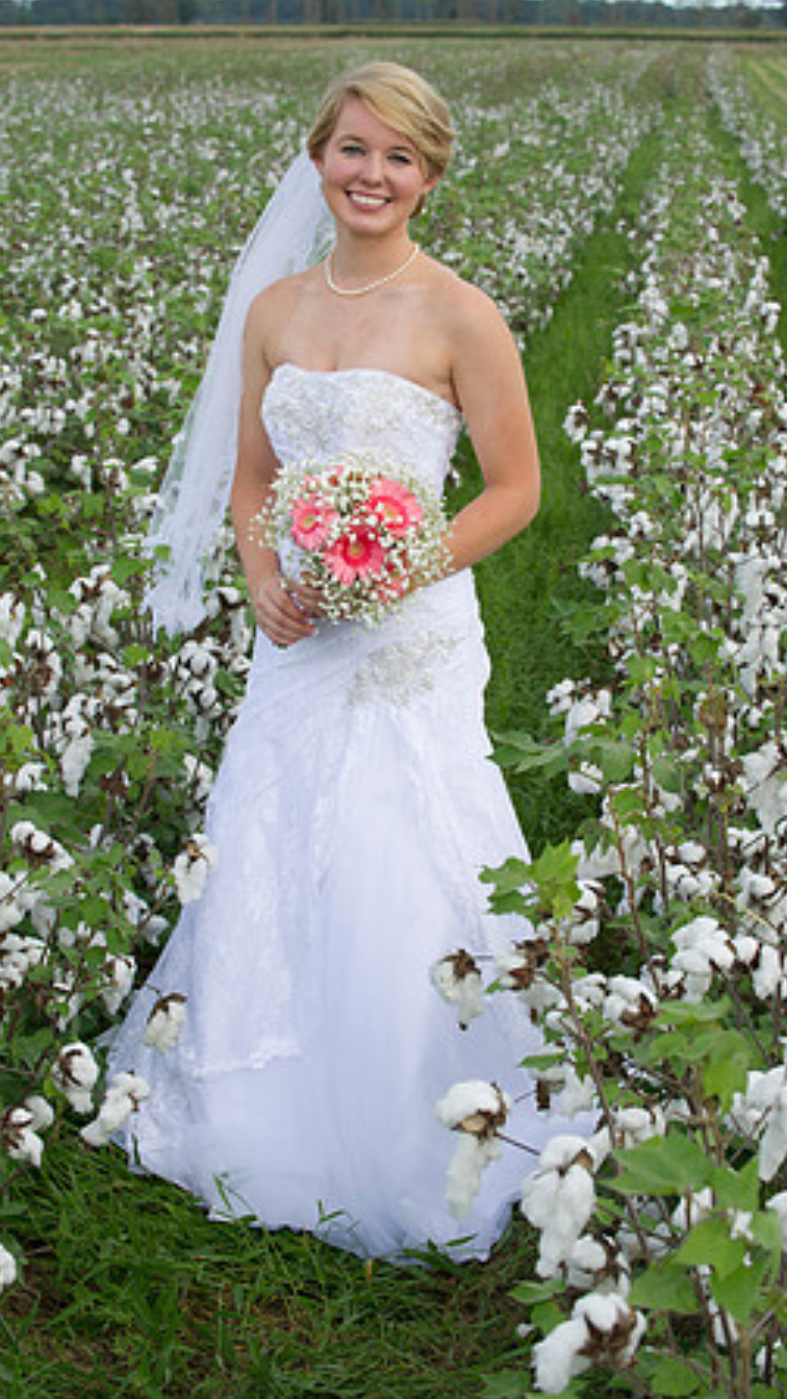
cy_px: 700
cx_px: 408
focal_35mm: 82
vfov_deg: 25.9
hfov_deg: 14.7
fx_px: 3042
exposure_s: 1/125
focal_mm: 78
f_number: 7.1
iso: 200
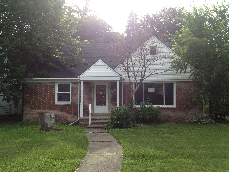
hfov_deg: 52.6
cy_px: 86
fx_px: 232
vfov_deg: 40.7
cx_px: 114
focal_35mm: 35
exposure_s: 1/593
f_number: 2.4
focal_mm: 4.28
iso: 50
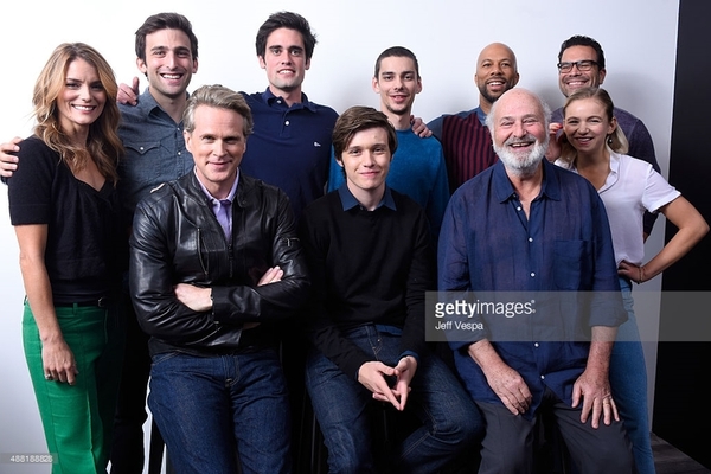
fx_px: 691
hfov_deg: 54.4
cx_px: 356
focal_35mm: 35
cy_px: 237
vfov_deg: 37.9
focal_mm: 35
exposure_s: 1/200
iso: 640
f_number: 8
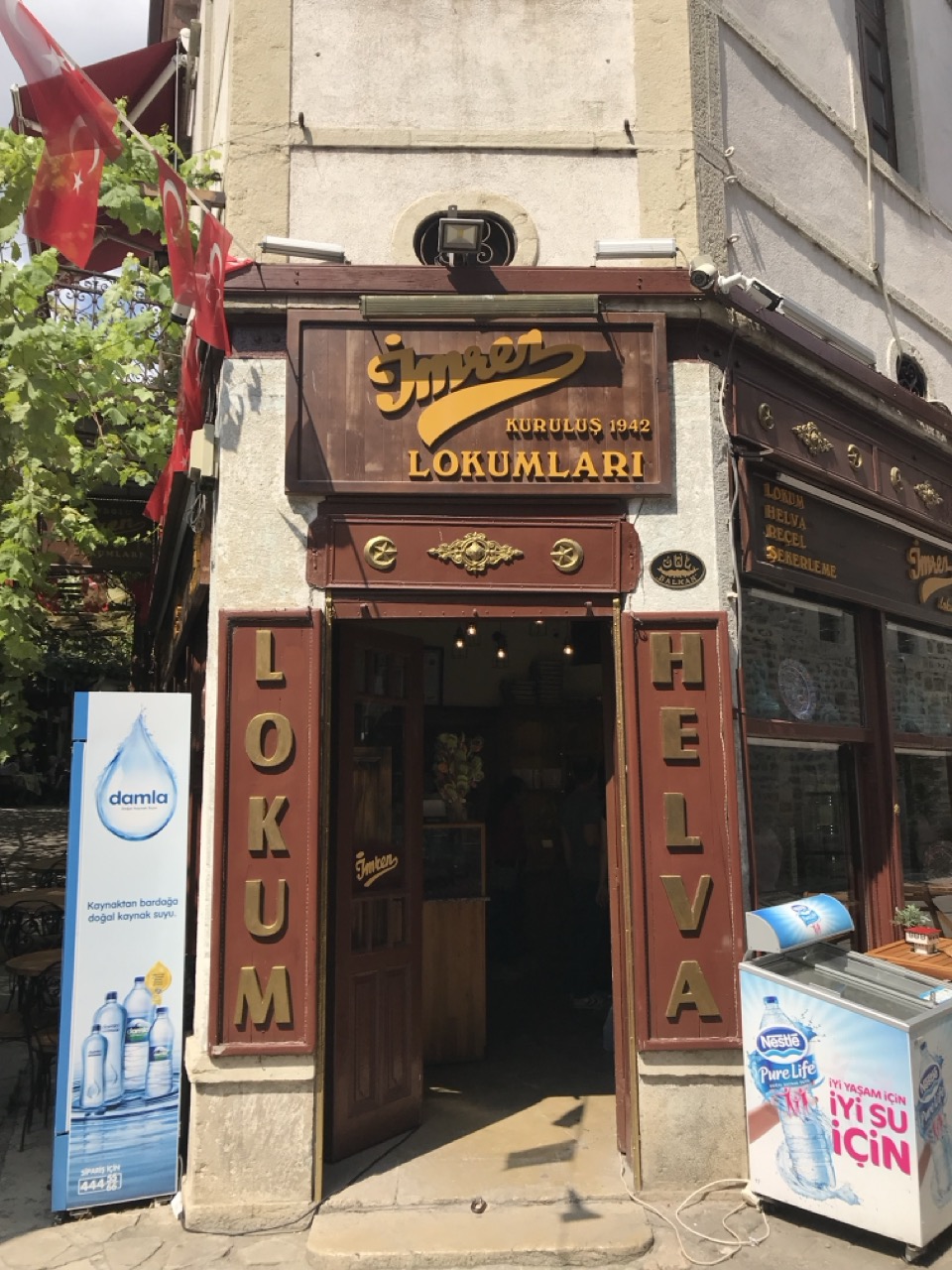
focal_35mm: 28
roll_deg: +0.1
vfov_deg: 63.4
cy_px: 635
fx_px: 1027
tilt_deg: +11.0
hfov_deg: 49.7
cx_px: 476
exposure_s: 1/2283
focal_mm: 3.99
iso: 20
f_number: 1.8
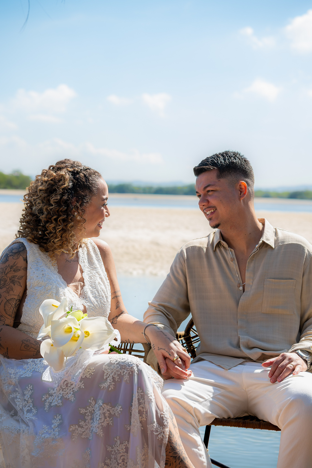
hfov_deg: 16.3
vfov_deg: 24.2
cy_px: 234
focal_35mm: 84
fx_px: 1092
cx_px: 156
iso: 100
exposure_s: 1/640
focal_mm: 56
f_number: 3.5
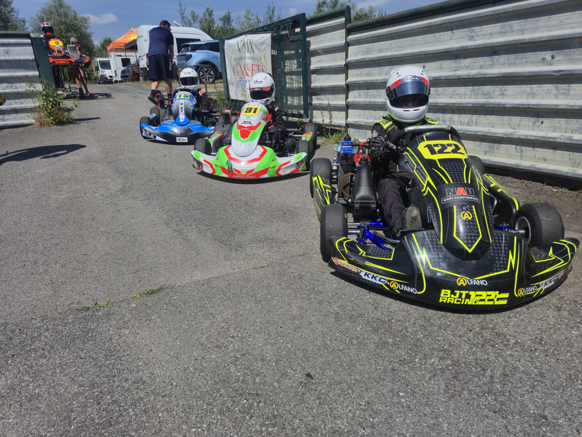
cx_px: 291
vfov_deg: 58.9
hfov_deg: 73.9
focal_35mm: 23
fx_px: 387
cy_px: 218
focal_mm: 5.4
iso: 25
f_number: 1.8
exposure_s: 1/3731
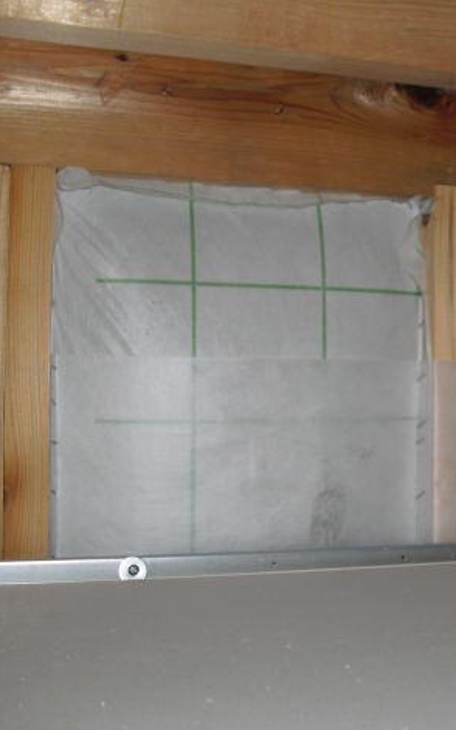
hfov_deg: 24.3
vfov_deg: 38.9
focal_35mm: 52
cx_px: 402
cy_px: 363
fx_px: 1033
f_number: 3.1
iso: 100
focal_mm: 6.3
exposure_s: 1/60
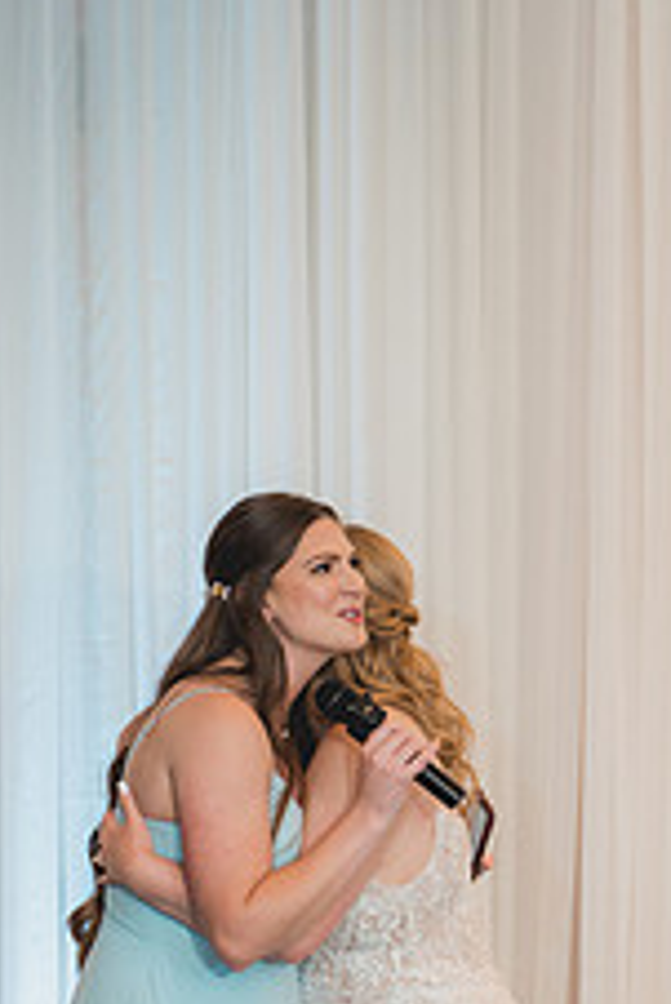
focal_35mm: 235
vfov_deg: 8.7
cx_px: 378
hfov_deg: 5.9
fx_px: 6560
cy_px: 995
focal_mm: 118
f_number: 2.8
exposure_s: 1/250
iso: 1000
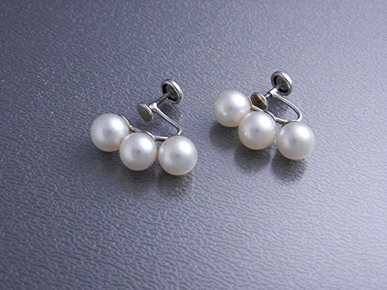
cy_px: 145
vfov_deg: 24.8
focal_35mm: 59
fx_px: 660
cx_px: 194
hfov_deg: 32.7
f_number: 4
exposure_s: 1/40.6
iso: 400
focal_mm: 10.6
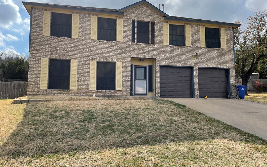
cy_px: 83
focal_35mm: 28
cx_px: 134
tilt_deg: +6.1
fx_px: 204
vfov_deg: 44.5
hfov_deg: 66.5
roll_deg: -0.2
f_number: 1.6
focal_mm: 4.2
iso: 32
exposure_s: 1/2681
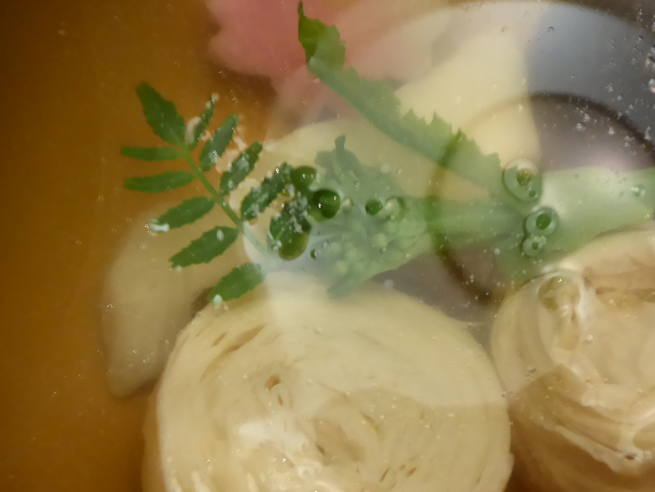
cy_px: 271
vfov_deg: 29.7
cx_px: 439
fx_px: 927
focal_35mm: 49
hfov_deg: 38.4
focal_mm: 4.3
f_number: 3.3
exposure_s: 1/4
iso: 400
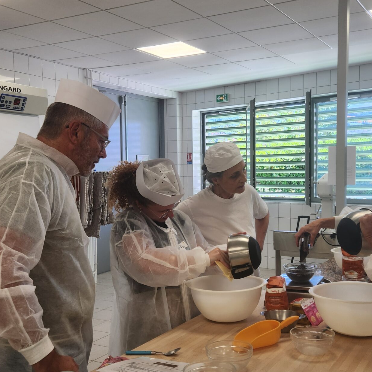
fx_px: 511
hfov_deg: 40.0
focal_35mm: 42
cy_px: 198
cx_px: 207
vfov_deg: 40.0
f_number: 1.8
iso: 50
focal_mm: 5.4
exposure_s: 1/180
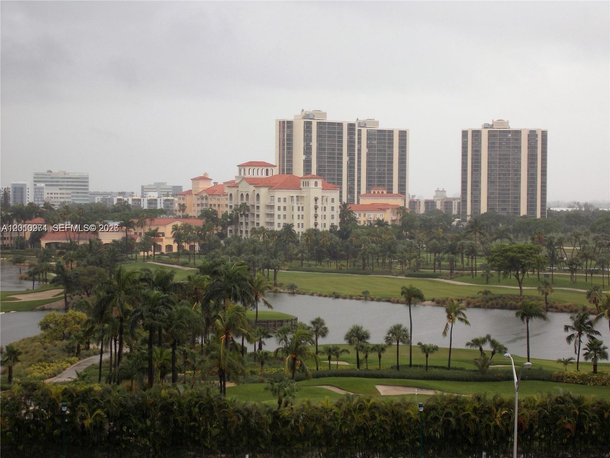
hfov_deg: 19.8
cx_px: 305
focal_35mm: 99
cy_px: 229
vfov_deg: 14.9
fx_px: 1744
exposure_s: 1/80
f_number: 5.5
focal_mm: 17.6
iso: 80
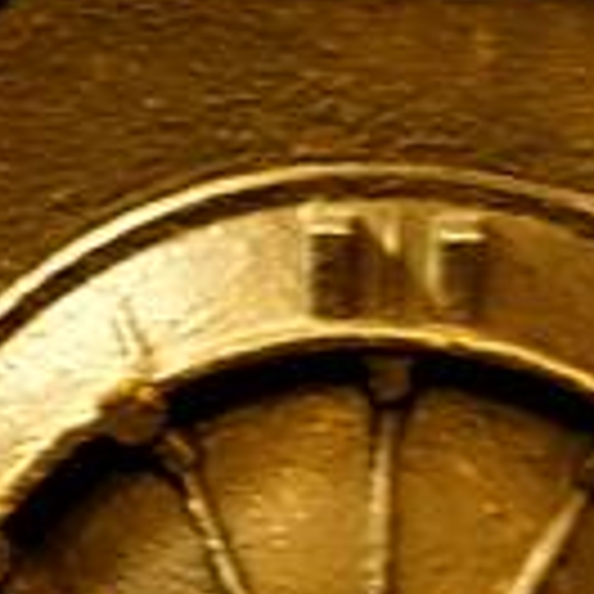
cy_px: 826
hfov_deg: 12.1
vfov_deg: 11.7
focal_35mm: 144
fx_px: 2796
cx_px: 261
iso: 2000
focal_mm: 12.81
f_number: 2.8
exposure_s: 1/5
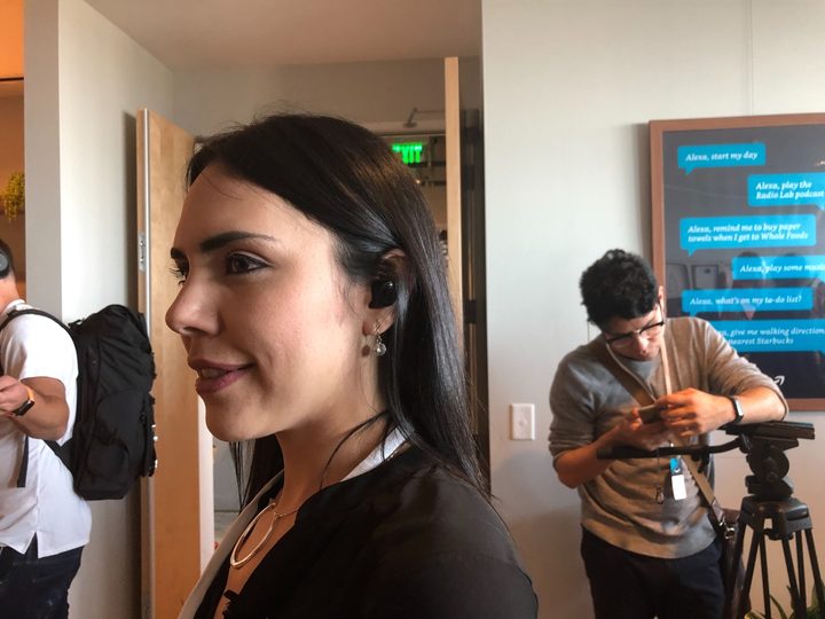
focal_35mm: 28
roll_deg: +0.7
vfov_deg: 49.7
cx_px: 412
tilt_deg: -0.7
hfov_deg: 63.4
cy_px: 310
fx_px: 667
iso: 64
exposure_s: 1/15
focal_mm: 3.99
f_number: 1.8
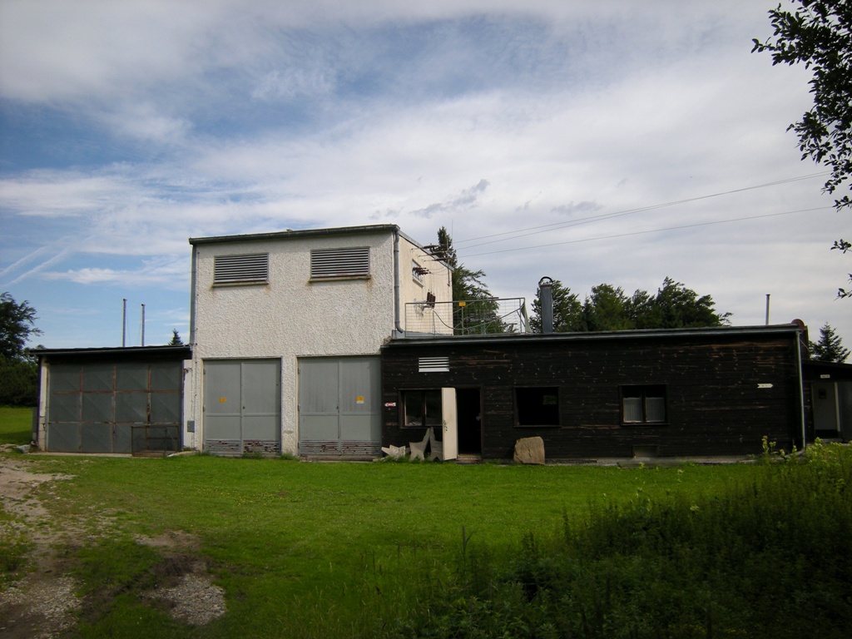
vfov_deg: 49.7
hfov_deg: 63.4
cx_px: 426
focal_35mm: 28
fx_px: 689
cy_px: 320
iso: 64
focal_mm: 4.7
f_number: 5.6
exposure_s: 1/300
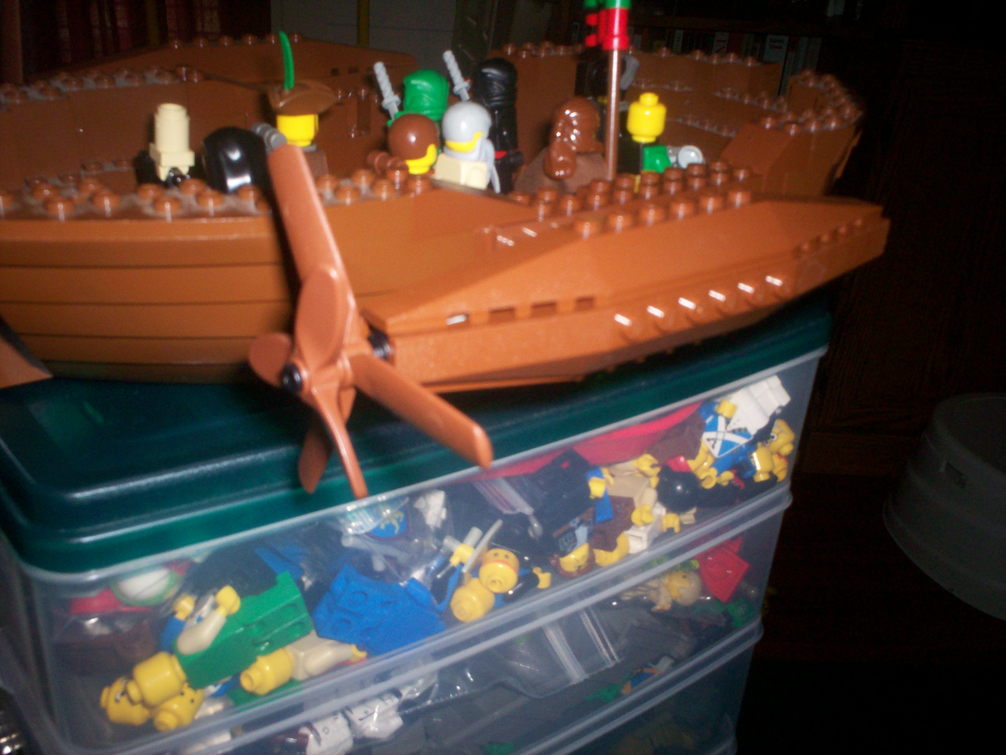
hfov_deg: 51.4
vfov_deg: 39.7
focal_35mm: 36
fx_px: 1046
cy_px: 378
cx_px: 503
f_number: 4.5
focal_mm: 6
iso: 140
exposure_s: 1/60
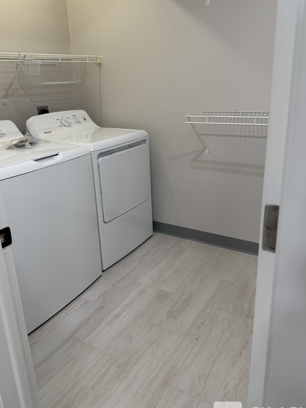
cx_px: 151
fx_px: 330
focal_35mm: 28
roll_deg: +2.2
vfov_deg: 63.4
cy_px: 192
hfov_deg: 49.7
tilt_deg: -18.1
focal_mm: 6.76
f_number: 1.78
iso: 80
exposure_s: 1/120
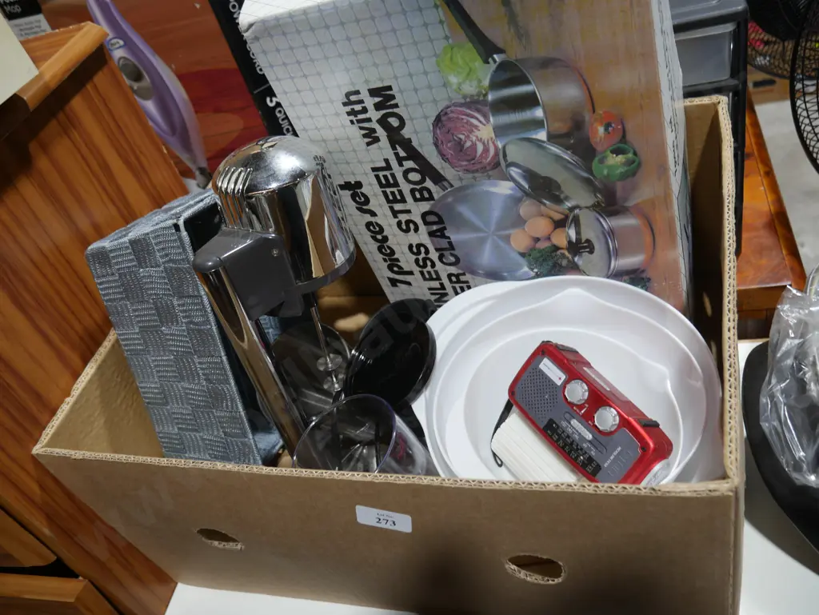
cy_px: 308
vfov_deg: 46.8
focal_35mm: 30
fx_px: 710
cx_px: 410
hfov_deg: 59.9
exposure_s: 1/80
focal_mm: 15
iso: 200
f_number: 3.6
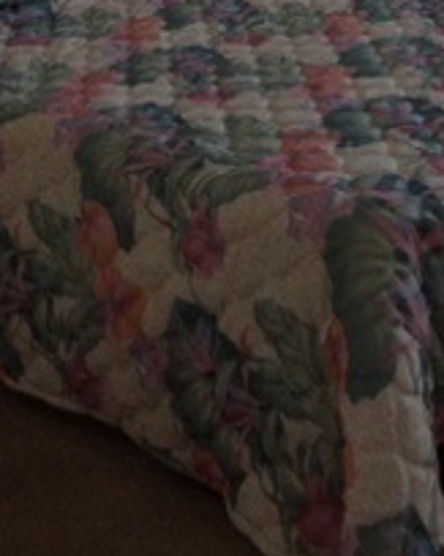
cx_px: 493
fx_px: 1660
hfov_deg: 14.8
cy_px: -41
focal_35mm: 101
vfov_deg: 18.4
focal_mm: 3.3
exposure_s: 1/25
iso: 64
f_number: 2.4
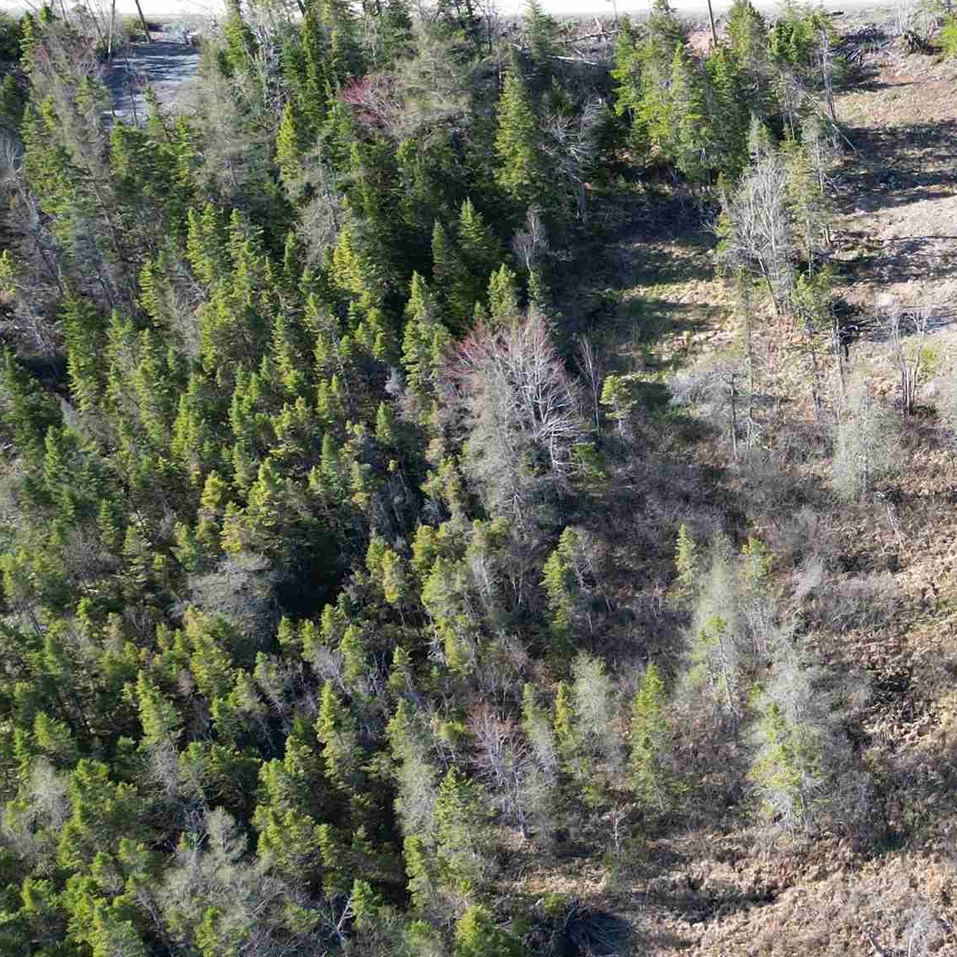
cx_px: 1061
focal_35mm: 57
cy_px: 330
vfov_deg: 29.9
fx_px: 1783
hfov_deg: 27.4
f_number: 1.7
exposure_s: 1/640
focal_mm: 6.72
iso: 110
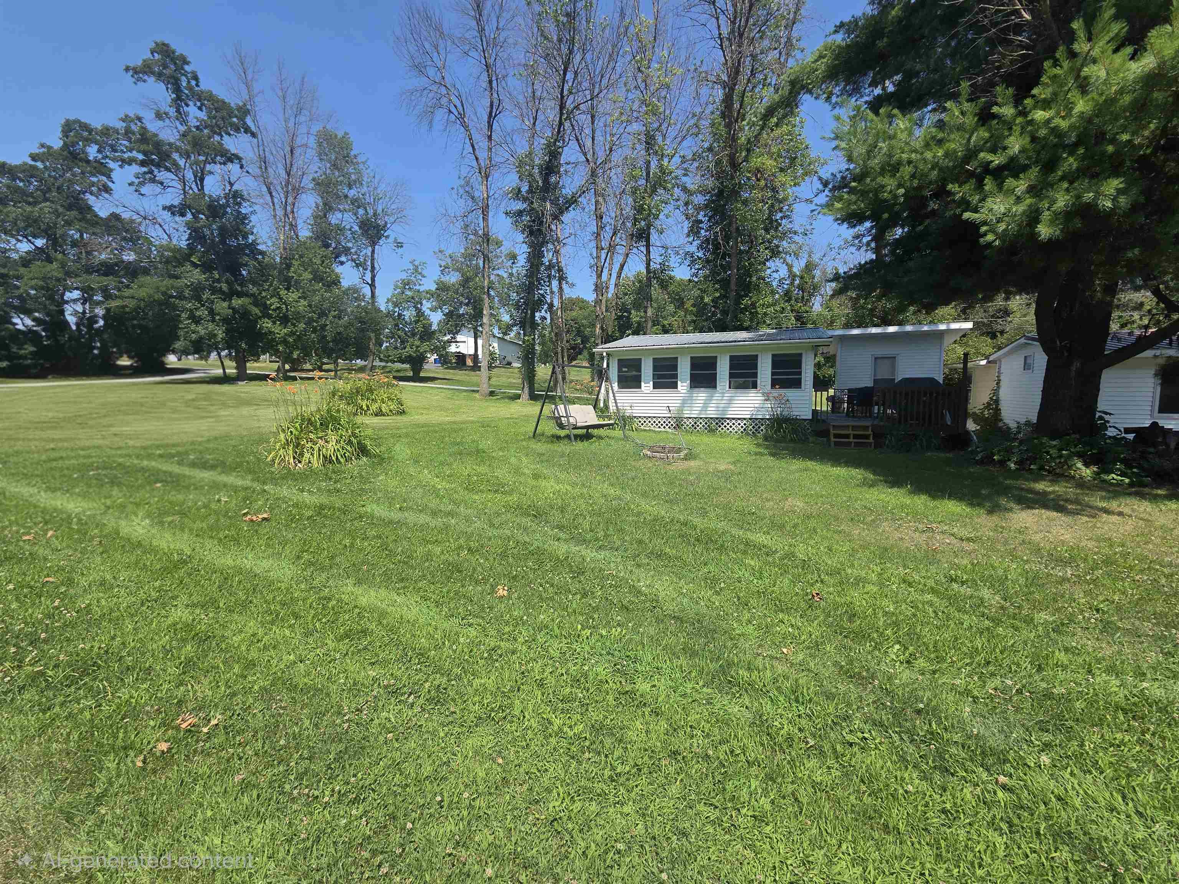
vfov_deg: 89.9
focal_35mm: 13
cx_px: 590
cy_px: 442
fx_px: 443
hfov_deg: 106.2
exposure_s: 1/1667
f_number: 2.2
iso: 50
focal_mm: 2.2
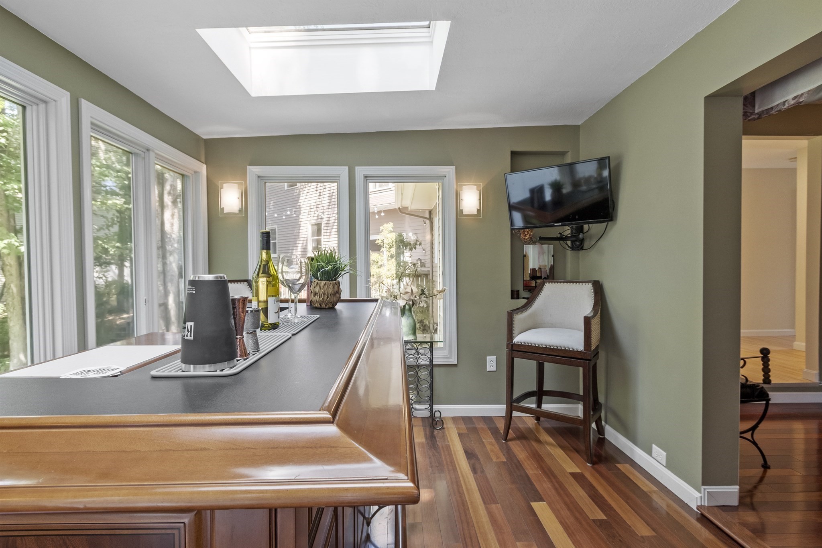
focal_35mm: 18
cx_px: 411
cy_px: 274
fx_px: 411
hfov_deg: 90.0
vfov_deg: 67.4
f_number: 6.3
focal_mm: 12
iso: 800
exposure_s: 1/6
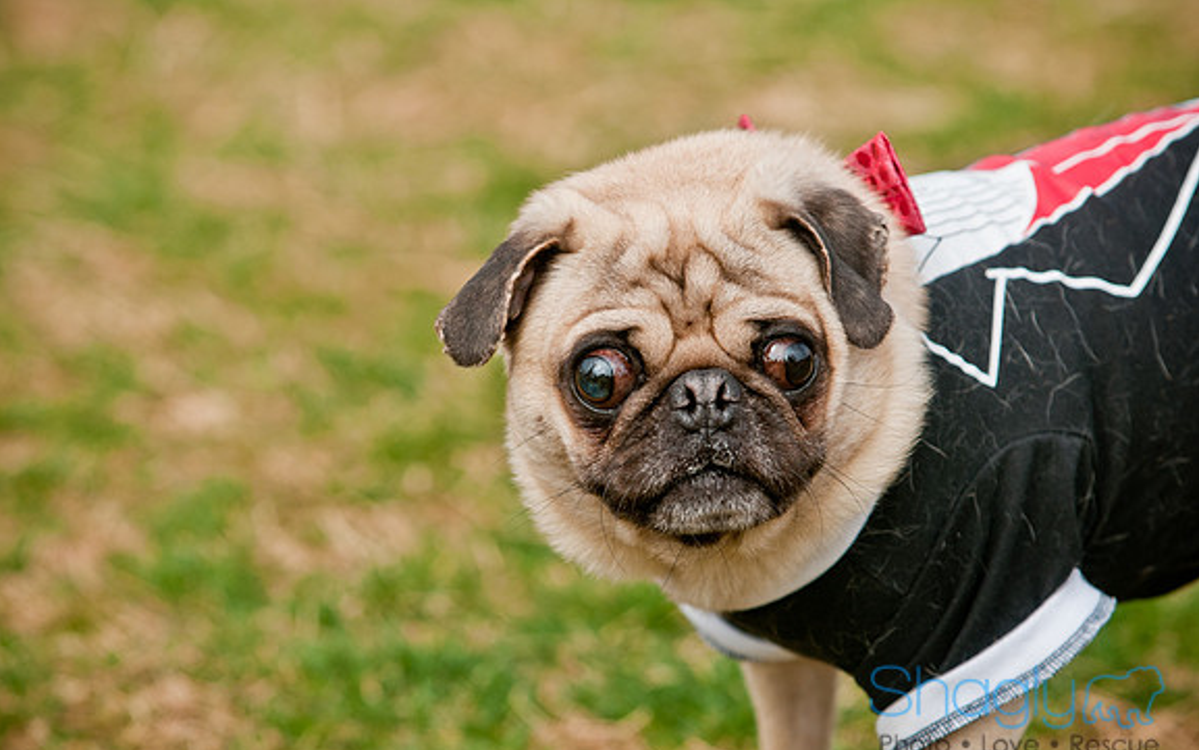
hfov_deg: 7.8
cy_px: 398
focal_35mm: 269
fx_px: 8777
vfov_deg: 4.9
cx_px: 598
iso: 200
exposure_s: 1/800
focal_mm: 175
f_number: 5
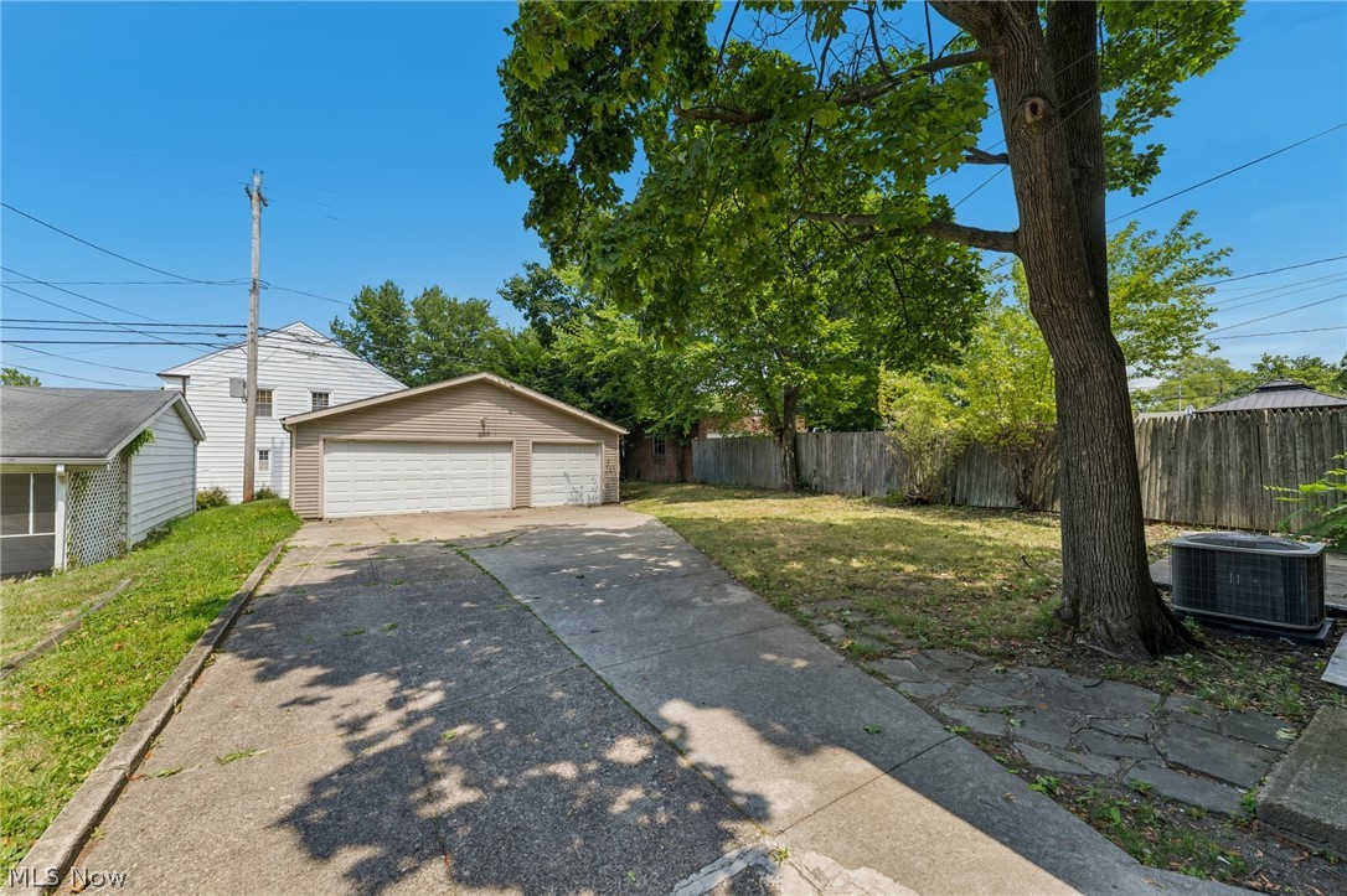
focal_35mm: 14
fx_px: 524
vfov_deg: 81.2
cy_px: 448
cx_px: 674
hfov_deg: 104.3
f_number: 8
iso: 200
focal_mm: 14
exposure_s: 1/160
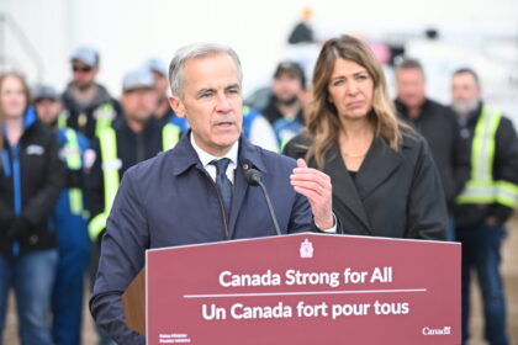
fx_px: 2302
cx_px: 259
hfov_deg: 12.8
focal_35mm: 160
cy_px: 172
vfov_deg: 8.6
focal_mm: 160
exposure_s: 1/640
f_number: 4
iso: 640
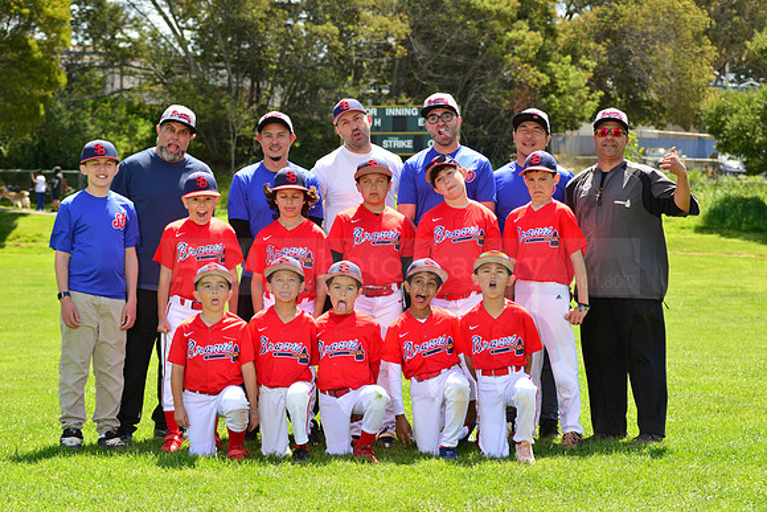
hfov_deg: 21.5
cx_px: 384
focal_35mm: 95
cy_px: 256
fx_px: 2024
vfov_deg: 14.4
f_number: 8
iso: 200
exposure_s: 1/250
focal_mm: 95
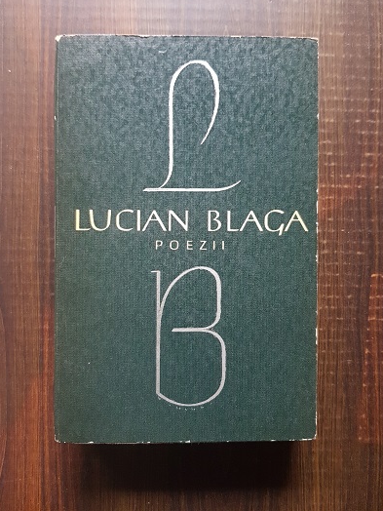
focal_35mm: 27
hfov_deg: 51.4
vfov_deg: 65.3
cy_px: 254
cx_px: 189
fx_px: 398
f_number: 1.7
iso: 640
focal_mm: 4.3
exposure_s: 1/50
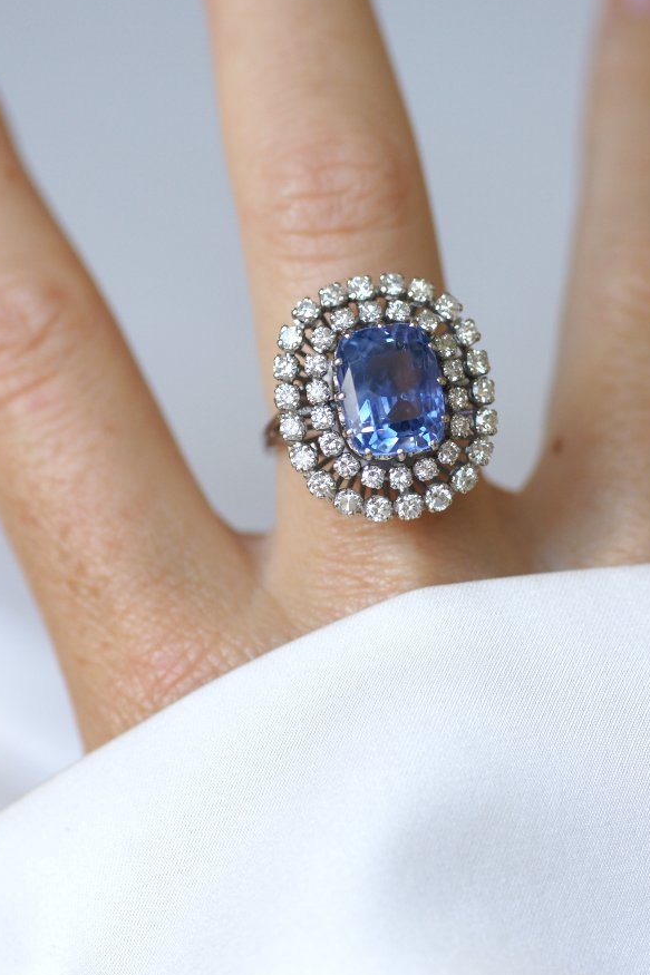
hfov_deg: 9.5
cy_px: 438
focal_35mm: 144
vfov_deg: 14.3
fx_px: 3901
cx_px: 380
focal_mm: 70
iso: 200
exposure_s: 1/125
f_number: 3.2
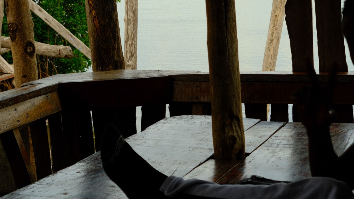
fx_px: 798
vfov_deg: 14.1
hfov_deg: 24.8
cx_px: 261
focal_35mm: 85
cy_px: 28
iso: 125
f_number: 5.6
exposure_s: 1/125
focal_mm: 27
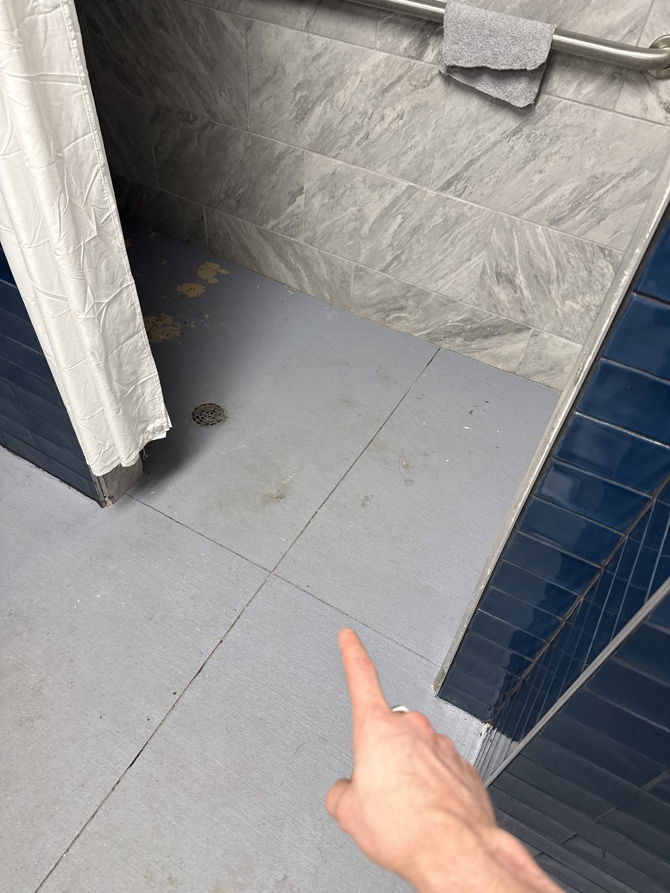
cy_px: 446
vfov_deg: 71.6
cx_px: 335
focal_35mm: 24
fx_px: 619
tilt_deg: -48.1
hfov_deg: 56.8
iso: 160
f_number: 1.78
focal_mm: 6.76
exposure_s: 1/120
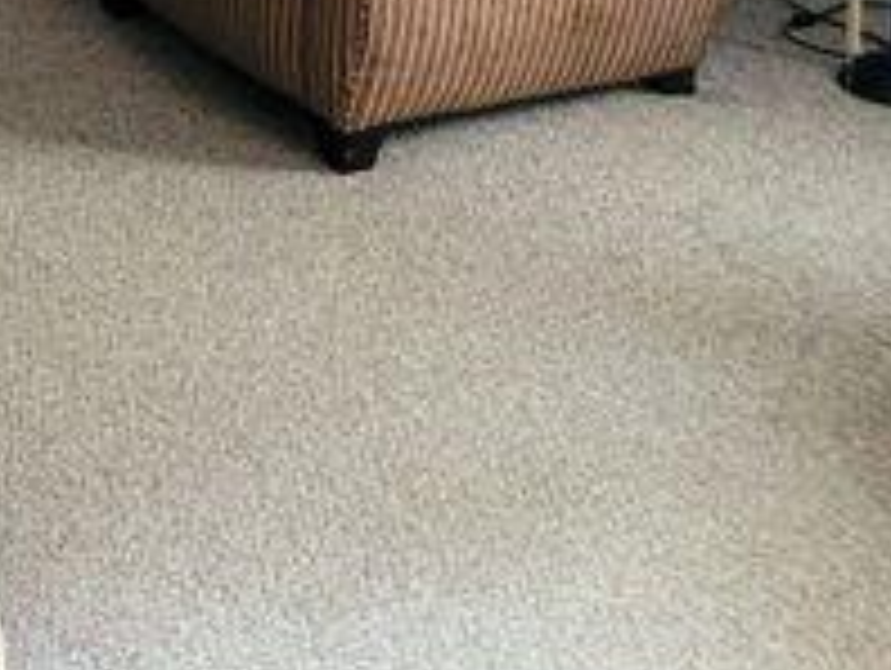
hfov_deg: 16.7
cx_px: -209
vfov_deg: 12.4
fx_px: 2886
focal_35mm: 112
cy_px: -432
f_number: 1.8
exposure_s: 1/24
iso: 1250
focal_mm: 5.4
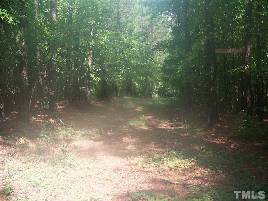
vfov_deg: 39.7
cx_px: 134
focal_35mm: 36
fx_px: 279
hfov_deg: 51.4
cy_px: 100
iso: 64
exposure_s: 1/100
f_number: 2.8
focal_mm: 5.85
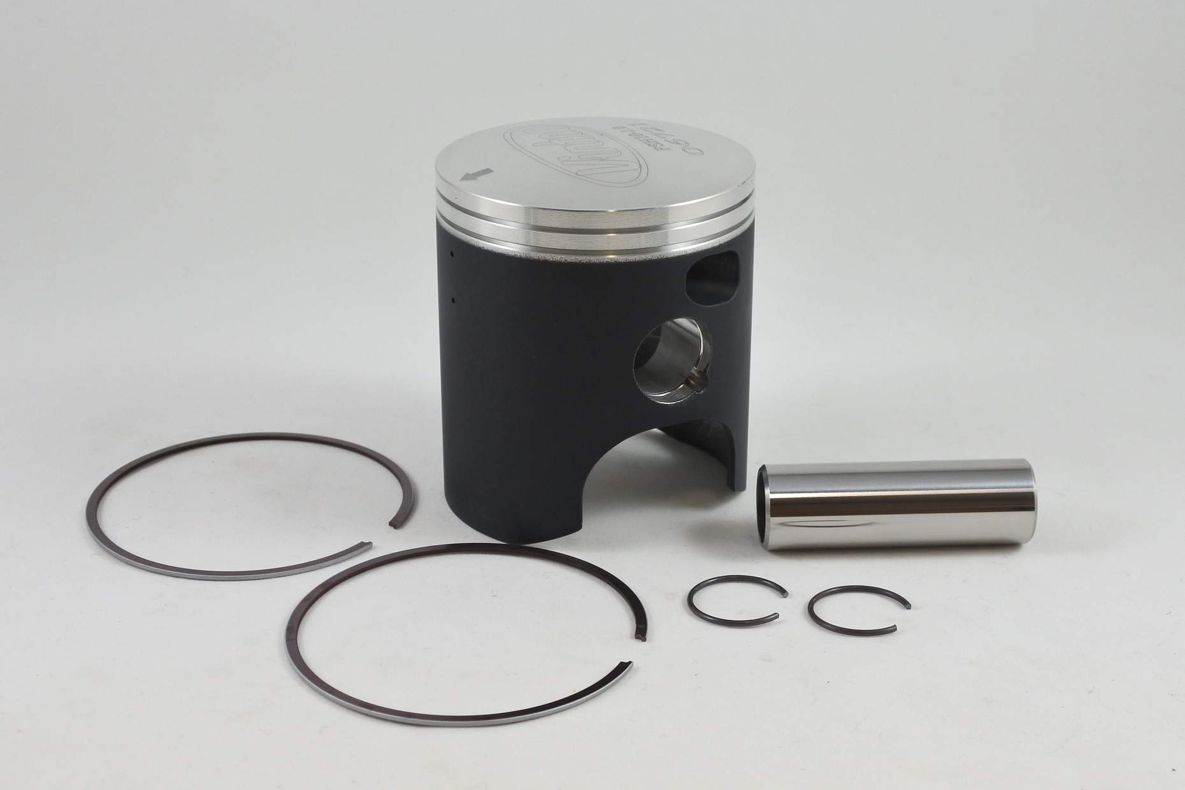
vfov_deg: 35.1
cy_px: 395
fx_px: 1251
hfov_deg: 50.7
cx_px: 592
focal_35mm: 38
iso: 400
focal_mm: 14.3
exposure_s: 1/160
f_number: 4
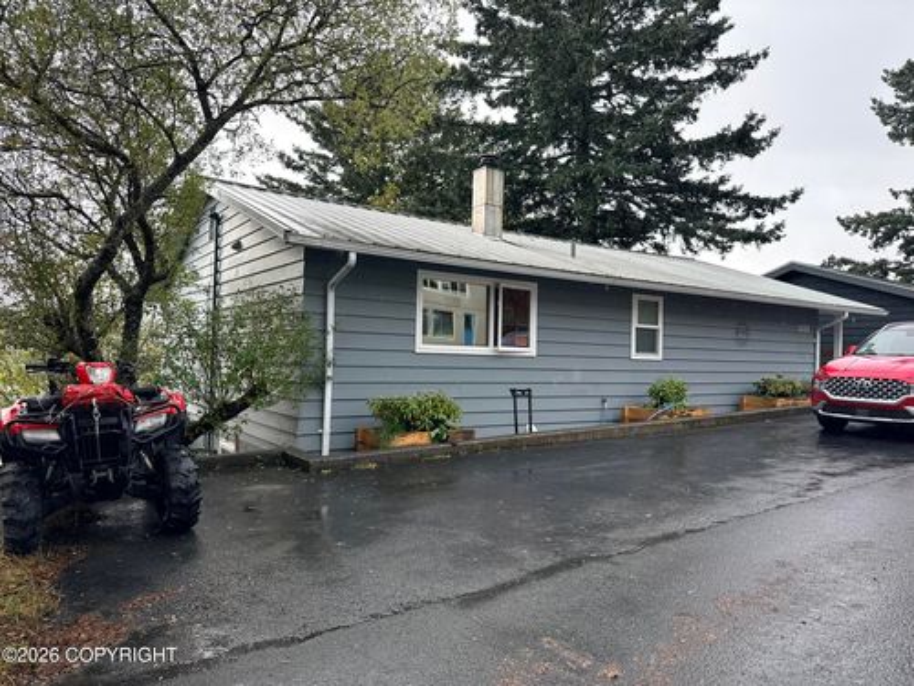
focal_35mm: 24
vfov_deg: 56.8
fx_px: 634
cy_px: 343
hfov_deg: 71.6
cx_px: 457
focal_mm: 6.76
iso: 100
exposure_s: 1/920
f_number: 1.78
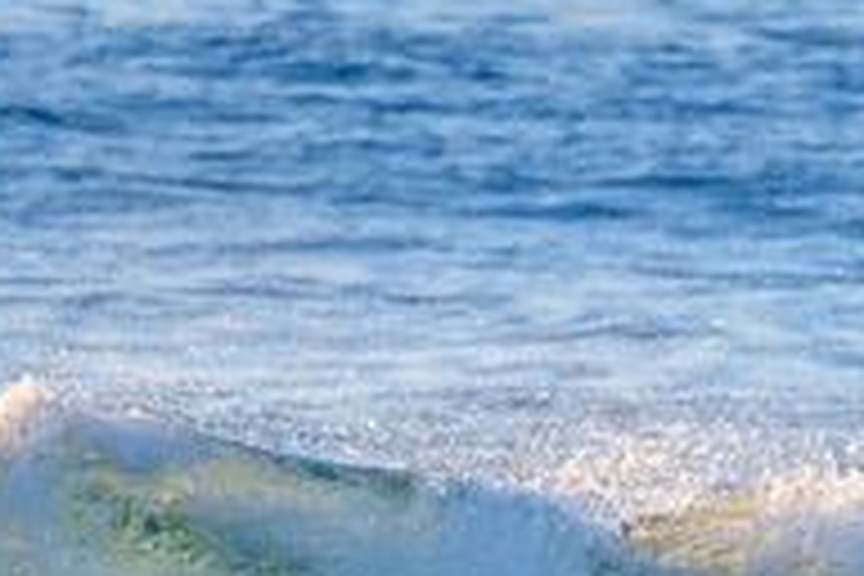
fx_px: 54452
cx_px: 882
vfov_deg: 0.6
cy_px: 826
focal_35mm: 2269
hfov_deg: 0.9
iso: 1000
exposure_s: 1/1600
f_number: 5.6
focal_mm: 500
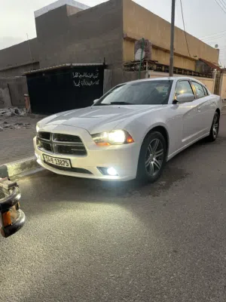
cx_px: 113
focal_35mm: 24
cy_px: 151
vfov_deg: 71.6
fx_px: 209
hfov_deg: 56.8
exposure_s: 1/45
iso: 160
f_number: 1.78
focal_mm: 6.86
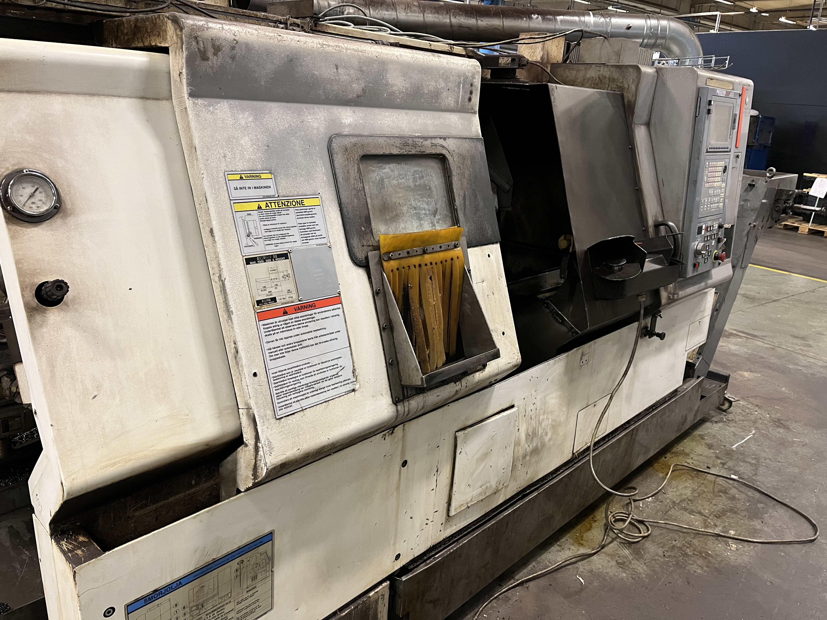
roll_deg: -2.8
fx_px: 621
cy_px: 310
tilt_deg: -17.6
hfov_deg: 67.3
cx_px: 414
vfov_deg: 53.1
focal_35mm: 26
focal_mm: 5.1
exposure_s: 1/50
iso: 400
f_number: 1.6
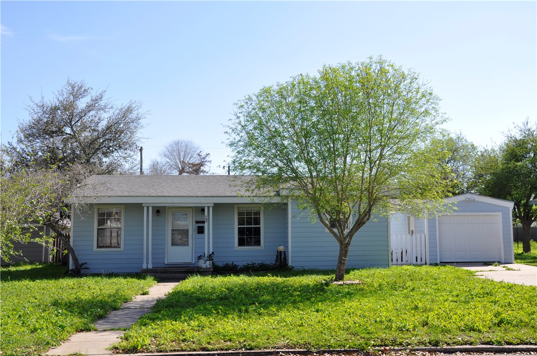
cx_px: 268
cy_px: 178
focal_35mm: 39
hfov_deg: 49.6
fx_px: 581
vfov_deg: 34.1
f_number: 9.5
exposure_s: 1/350
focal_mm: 26
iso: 200
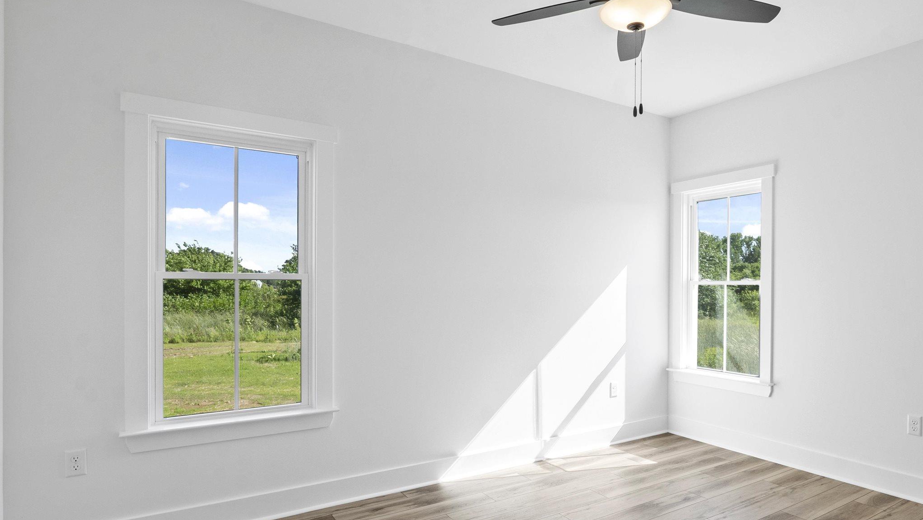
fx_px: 538
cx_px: 556
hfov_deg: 80.2
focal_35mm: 22
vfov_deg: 51.2
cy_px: 313
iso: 1250
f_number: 9
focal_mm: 14
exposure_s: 1/25
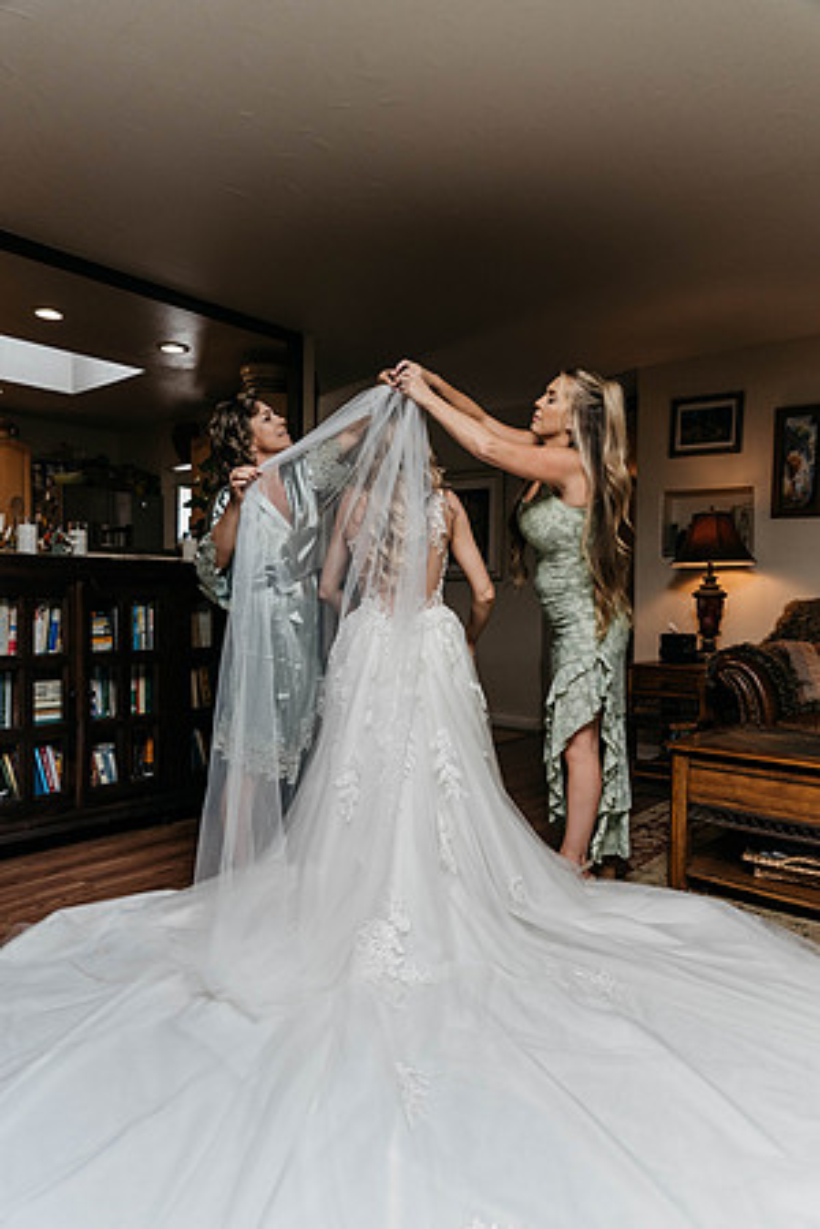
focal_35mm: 24
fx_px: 820
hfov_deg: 53.1
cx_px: 410
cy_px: 614
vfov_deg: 73.7
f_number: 2.8
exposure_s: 1/1000
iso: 1000
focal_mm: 24
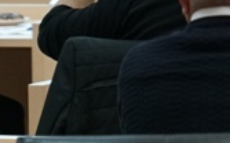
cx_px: 376
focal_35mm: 437
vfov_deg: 3.0
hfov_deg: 4.8
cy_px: -184
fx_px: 2736
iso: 1600
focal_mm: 70
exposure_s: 1/160
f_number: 3.5
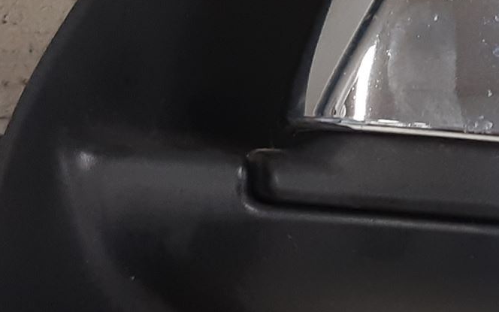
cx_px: 599
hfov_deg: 22.4
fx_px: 1156
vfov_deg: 15.3
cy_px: 115
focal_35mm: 85
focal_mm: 3.93
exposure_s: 1/50
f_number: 1.7
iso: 125
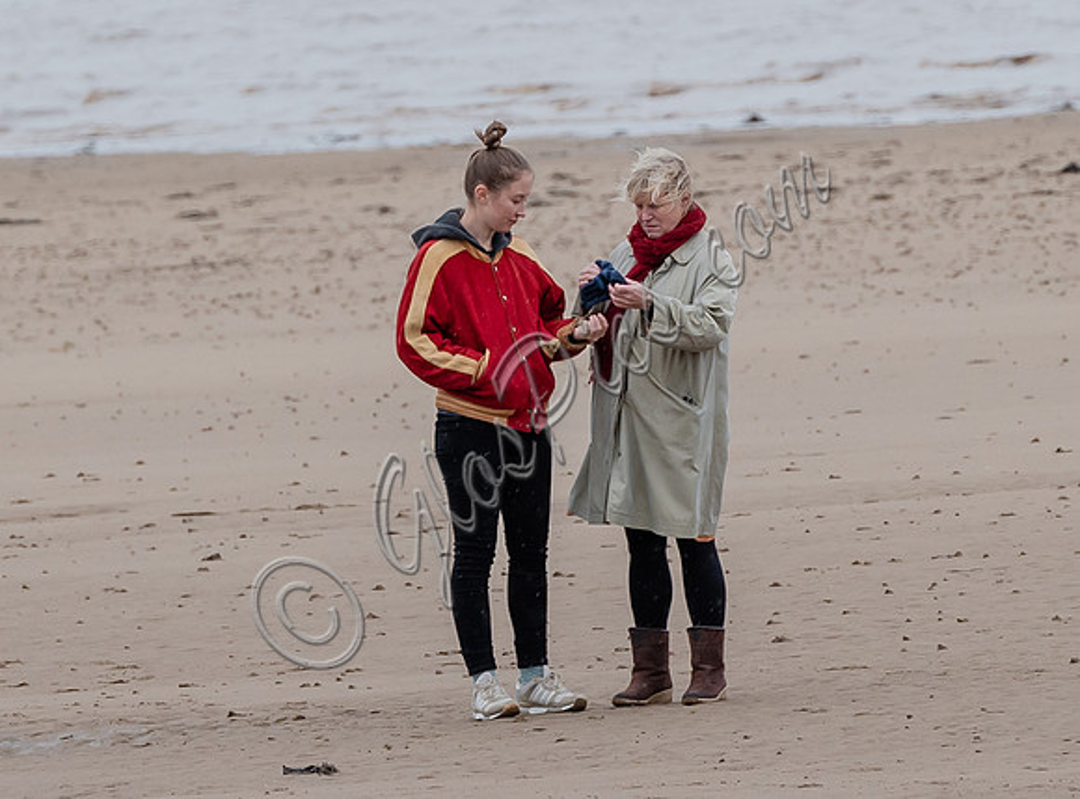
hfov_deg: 2.1
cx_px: 632
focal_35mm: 931
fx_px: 28903
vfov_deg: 1.6
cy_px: 187
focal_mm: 200
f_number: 6.3
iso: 400
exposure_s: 1/800
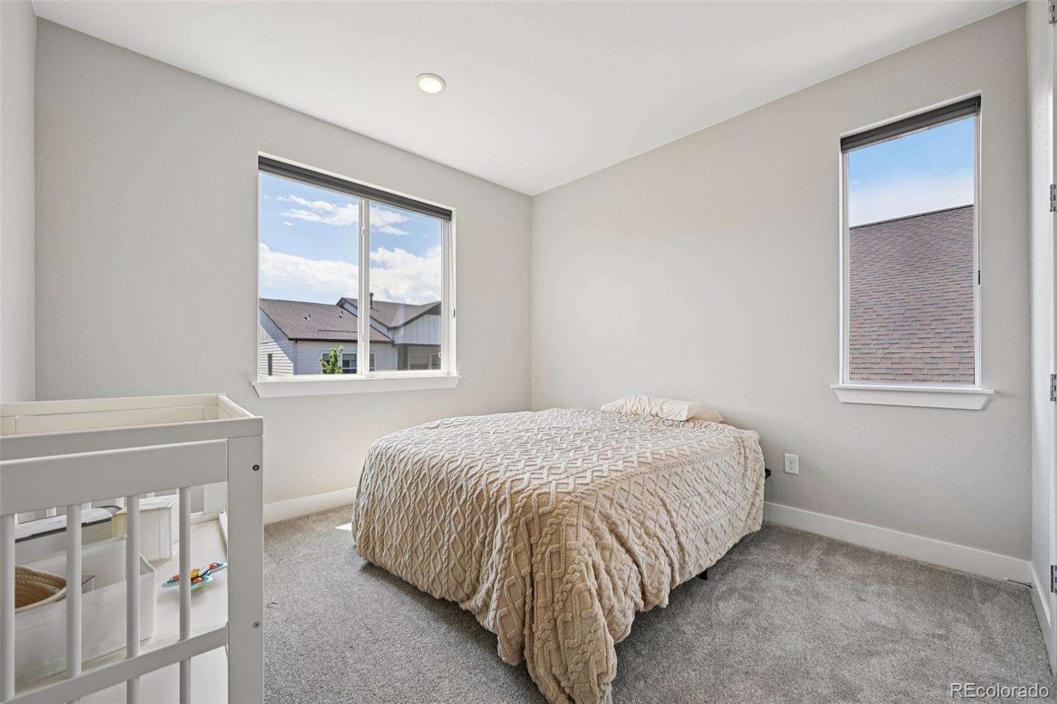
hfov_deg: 104.3
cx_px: 528
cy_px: 352
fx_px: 411
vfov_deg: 81.2
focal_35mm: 14
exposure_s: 1/25
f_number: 10
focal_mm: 14
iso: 64
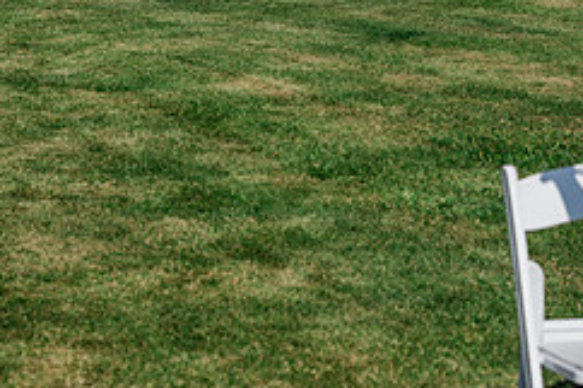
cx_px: 152
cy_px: -18
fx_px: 1942
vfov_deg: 11.3
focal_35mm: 120
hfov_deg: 17.0
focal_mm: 50
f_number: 4
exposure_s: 1/1600
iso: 125
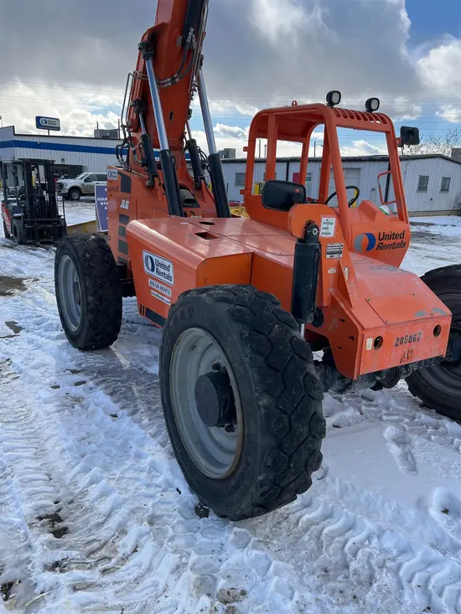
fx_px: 462
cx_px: 230
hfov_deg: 53.1
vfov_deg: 67.3
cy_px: 307
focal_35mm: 26
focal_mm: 5.1
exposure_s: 1/2268
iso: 50
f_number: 1.6
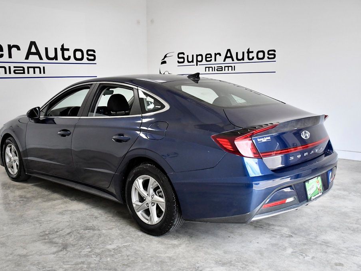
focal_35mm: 37
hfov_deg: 50.1
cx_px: 163
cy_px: 136
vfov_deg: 38.7
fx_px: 386
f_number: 3.8
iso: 2500
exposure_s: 1/1600
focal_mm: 23
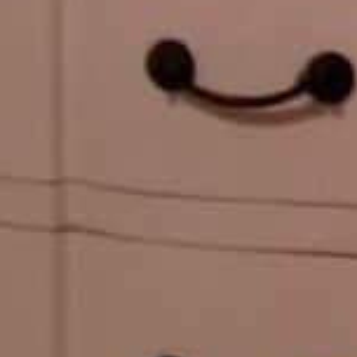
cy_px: -119
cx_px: 754
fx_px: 2625
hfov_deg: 7.4
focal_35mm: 225
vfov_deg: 7.7
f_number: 1.8
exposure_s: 1/25
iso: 320
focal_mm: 4.75
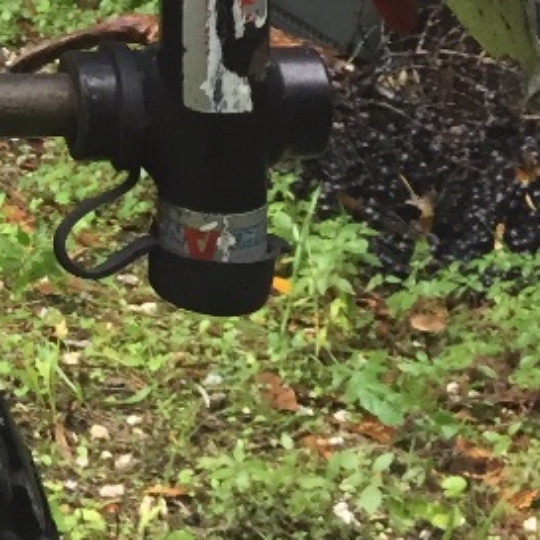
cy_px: -247
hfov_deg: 12.8
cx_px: -528
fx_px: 2118
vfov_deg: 13.7
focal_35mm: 120
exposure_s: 1/33
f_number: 2.2
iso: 40
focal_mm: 4.15
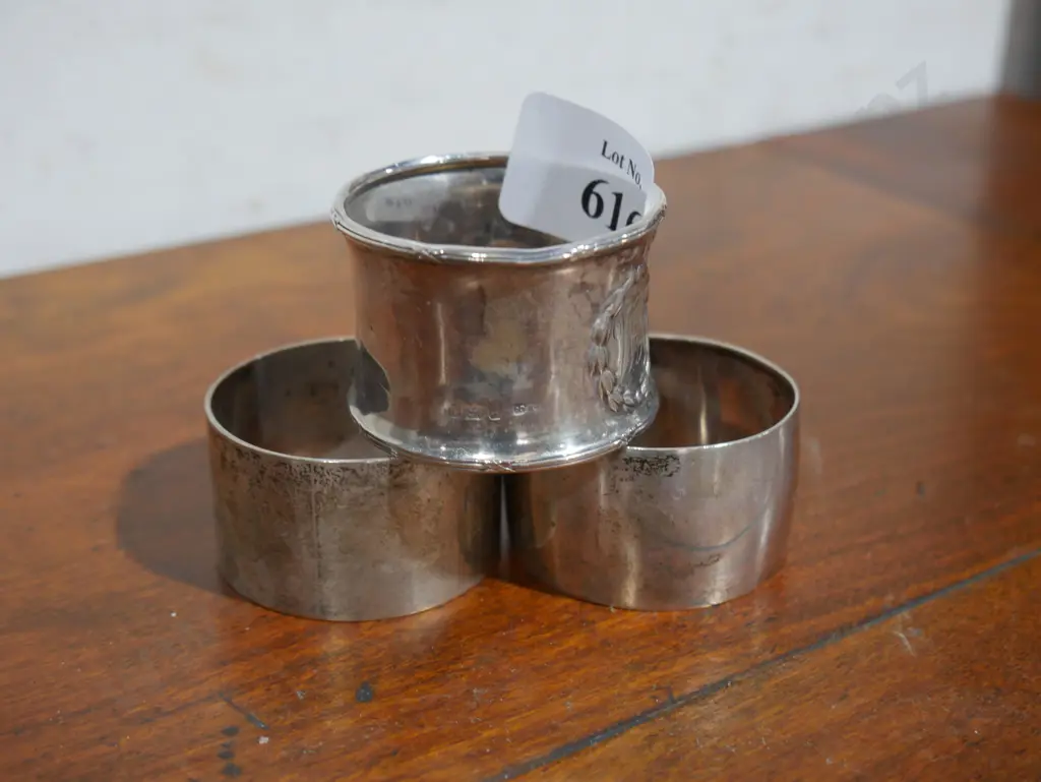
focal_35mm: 50
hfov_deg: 38.2
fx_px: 1504
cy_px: 391
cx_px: 520
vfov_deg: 29.1
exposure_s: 1/60
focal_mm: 25
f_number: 5.3
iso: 1000
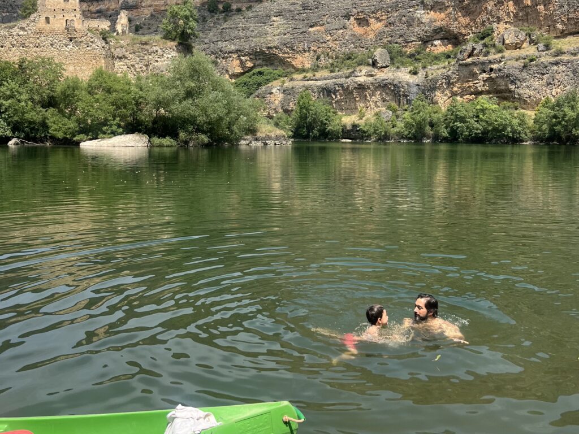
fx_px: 435
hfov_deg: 67.3
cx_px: 290
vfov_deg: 53.1
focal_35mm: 26
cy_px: 217
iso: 50
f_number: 1.6
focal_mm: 5.1
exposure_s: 1/2179
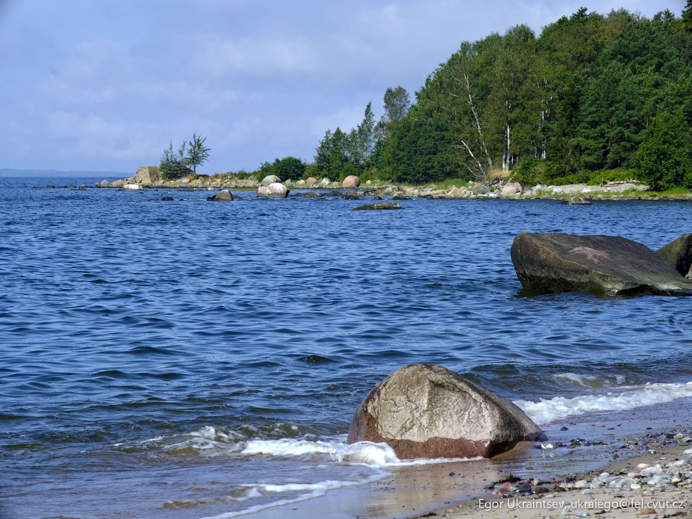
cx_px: 346
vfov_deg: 9.4
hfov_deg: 12.5
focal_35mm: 158
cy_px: 260
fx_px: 3159
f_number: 16
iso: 100
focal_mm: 200
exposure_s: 1/58
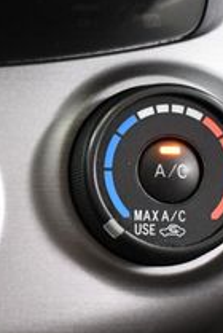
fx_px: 1046
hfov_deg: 11.6
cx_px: -119
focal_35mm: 113
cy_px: 177
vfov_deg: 18.1
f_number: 4
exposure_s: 1/60
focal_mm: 25
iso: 3200
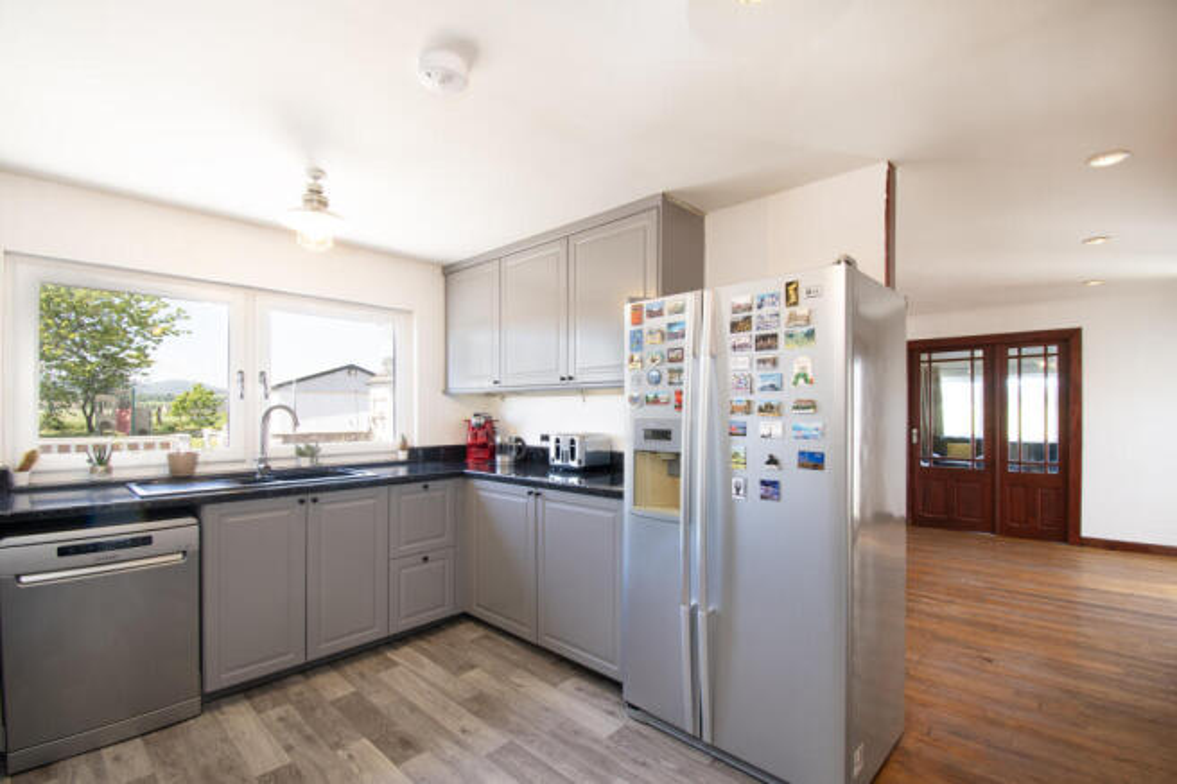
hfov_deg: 100.4
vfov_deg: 77.3
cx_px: 588
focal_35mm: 15
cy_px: 392
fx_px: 490
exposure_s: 1/6
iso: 250
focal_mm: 10
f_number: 9
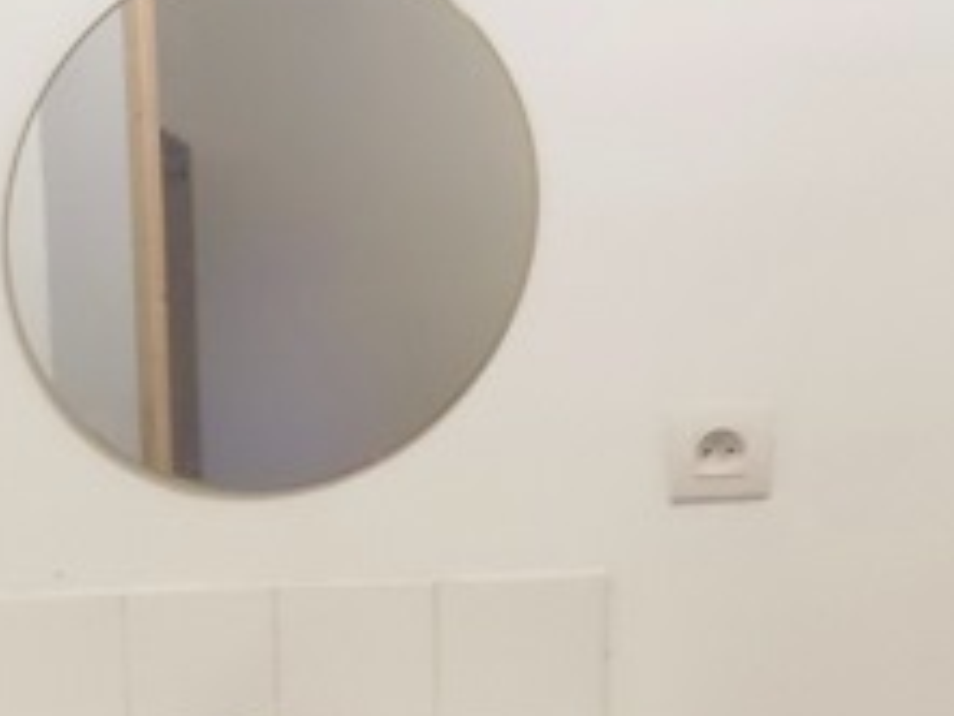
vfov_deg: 23.9
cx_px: -52
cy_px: 751
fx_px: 1599
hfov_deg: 30.3
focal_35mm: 58
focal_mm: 1.65
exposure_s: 1/33
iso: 446
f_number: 2.2
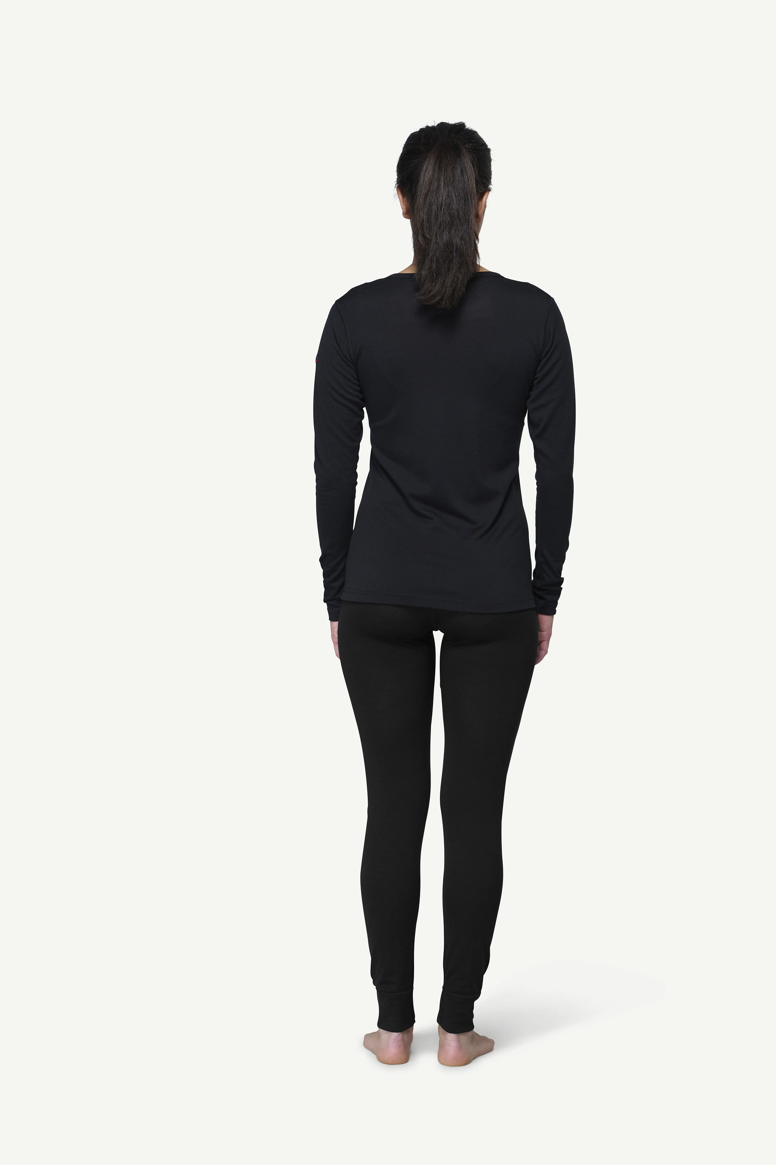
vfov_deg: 26.3
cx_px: 388
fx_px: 2489
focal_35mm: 77
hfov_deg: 17.7
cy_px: 582
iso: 100
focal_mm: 77
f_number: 5.6
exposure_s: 1/50
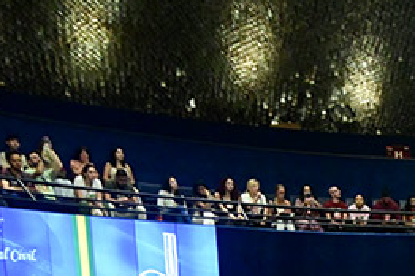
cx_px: 456
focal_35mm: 59
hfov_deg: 30.4
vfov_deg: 19.2
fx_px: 679
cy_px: 446
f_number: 4
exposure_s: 1/200
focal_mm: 12
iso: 4000
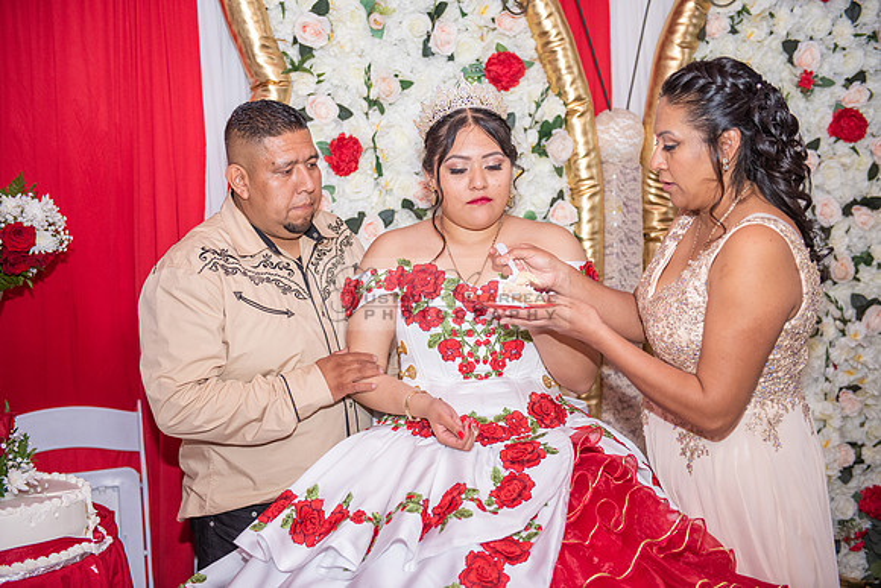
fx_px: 1224
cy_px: 294
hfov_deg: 39.6
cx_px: 440
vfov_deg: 27.0
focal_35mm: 50
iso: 800
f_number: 3.2
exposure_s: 1/160
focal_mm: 50
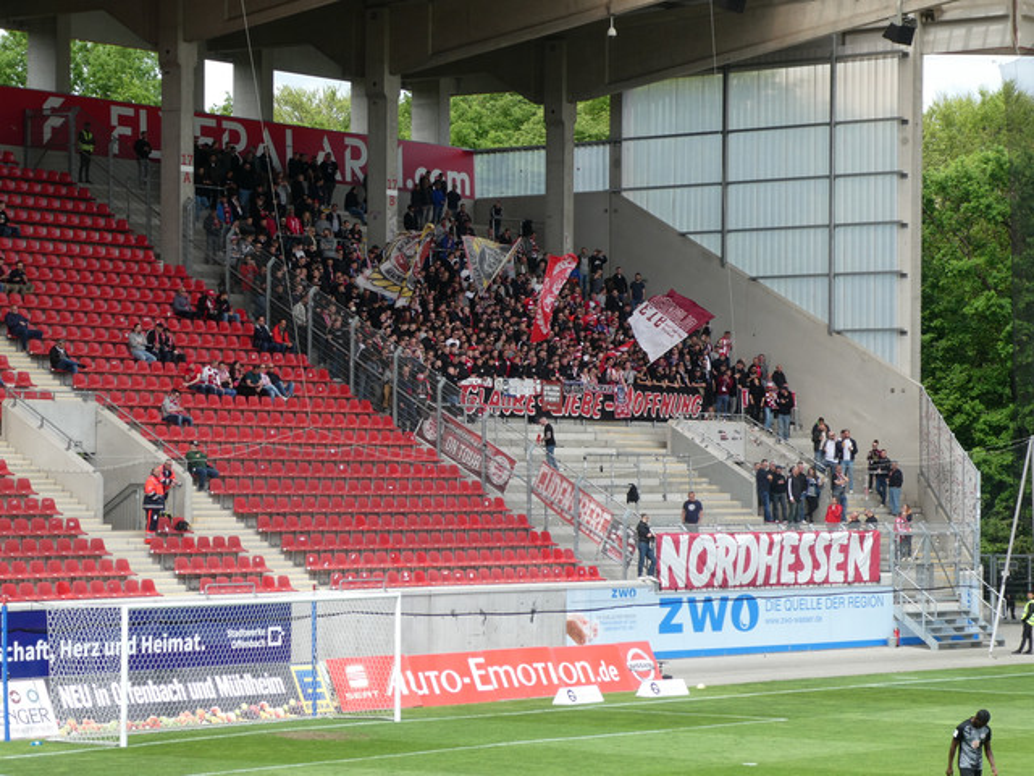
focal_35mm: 106
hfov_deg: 18.5
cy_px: 388
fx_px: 3166
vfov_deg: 14.0
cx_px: 517
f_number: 5.1
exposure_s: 1/200
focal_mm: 19
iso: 80
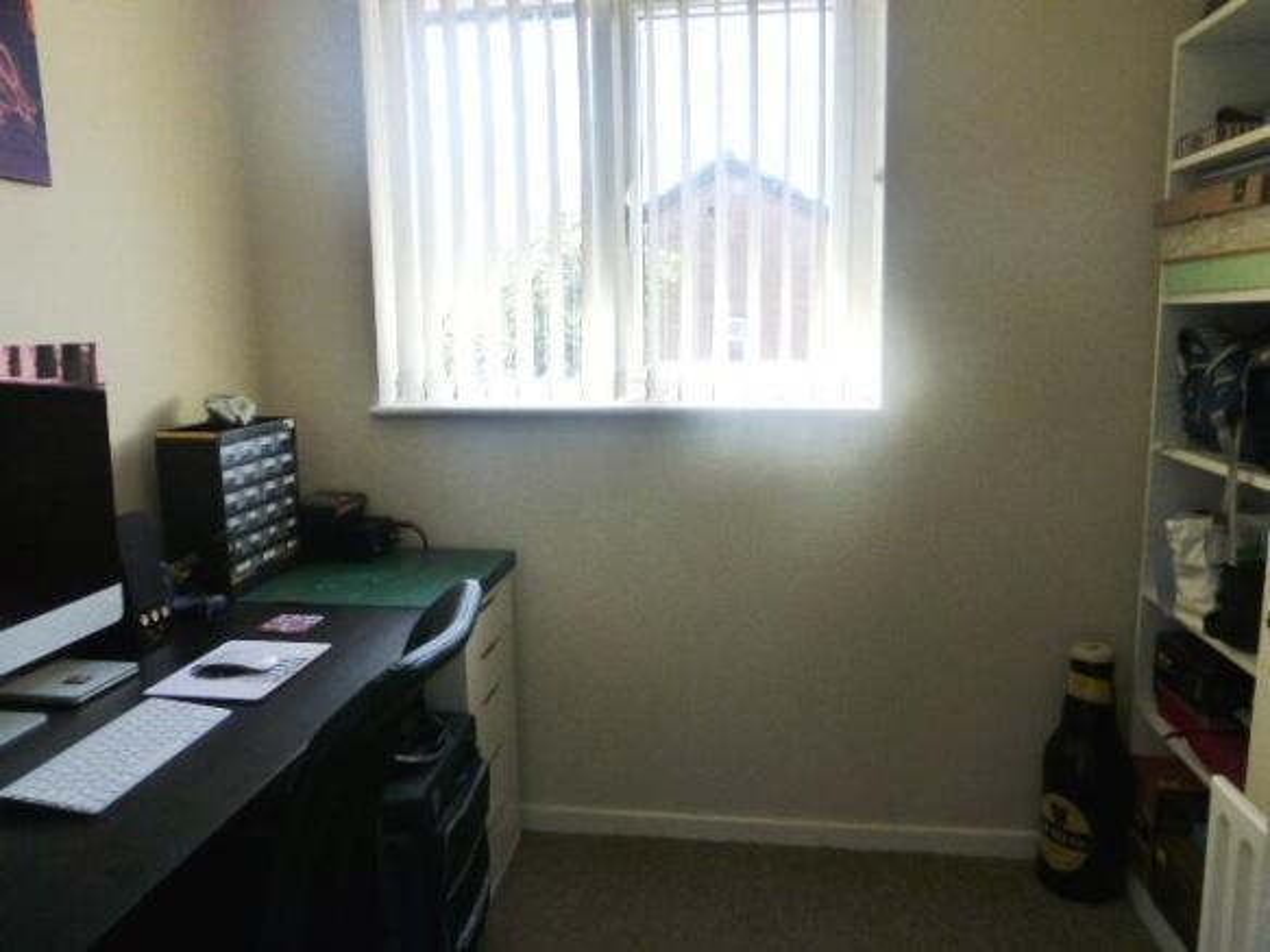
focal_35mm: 25
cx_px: 635
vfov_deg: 54.9
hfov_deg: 69.4
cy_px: 476
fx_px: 917
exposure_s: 1/160
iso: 200
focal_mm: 4.3
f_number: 3.3
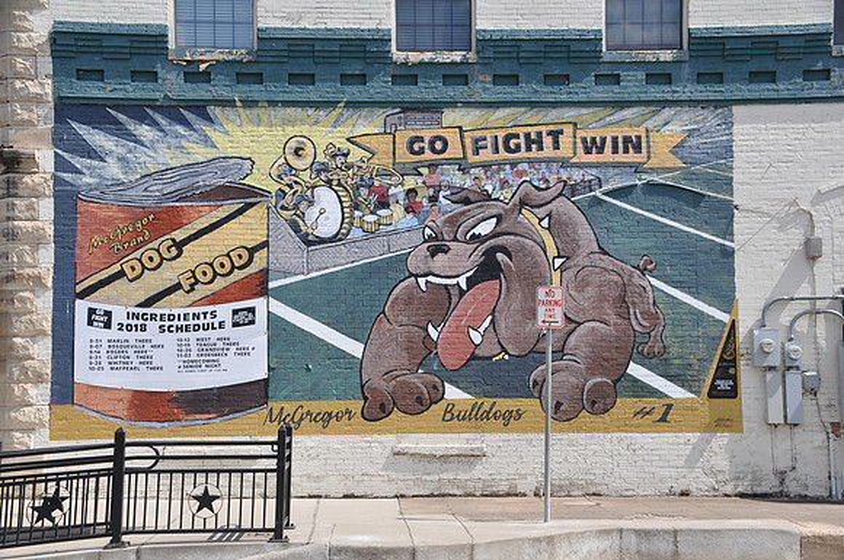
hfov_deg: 35.1
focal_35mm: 57
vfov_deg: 23.7
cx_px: 422
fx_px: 1334
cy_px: 280
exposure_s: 1/250
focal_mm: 38
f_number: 8
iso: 200
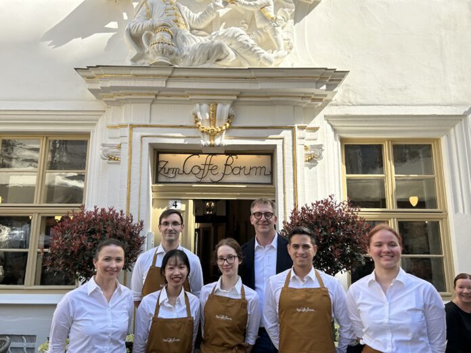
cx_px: 236
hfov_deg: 67.3
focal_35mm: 26
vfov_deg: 53.1
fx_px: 354
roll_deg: -0.8
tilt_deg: +9.3
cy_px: 176
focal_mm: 5.7
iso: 50
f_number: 1.5
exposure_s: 1/1159
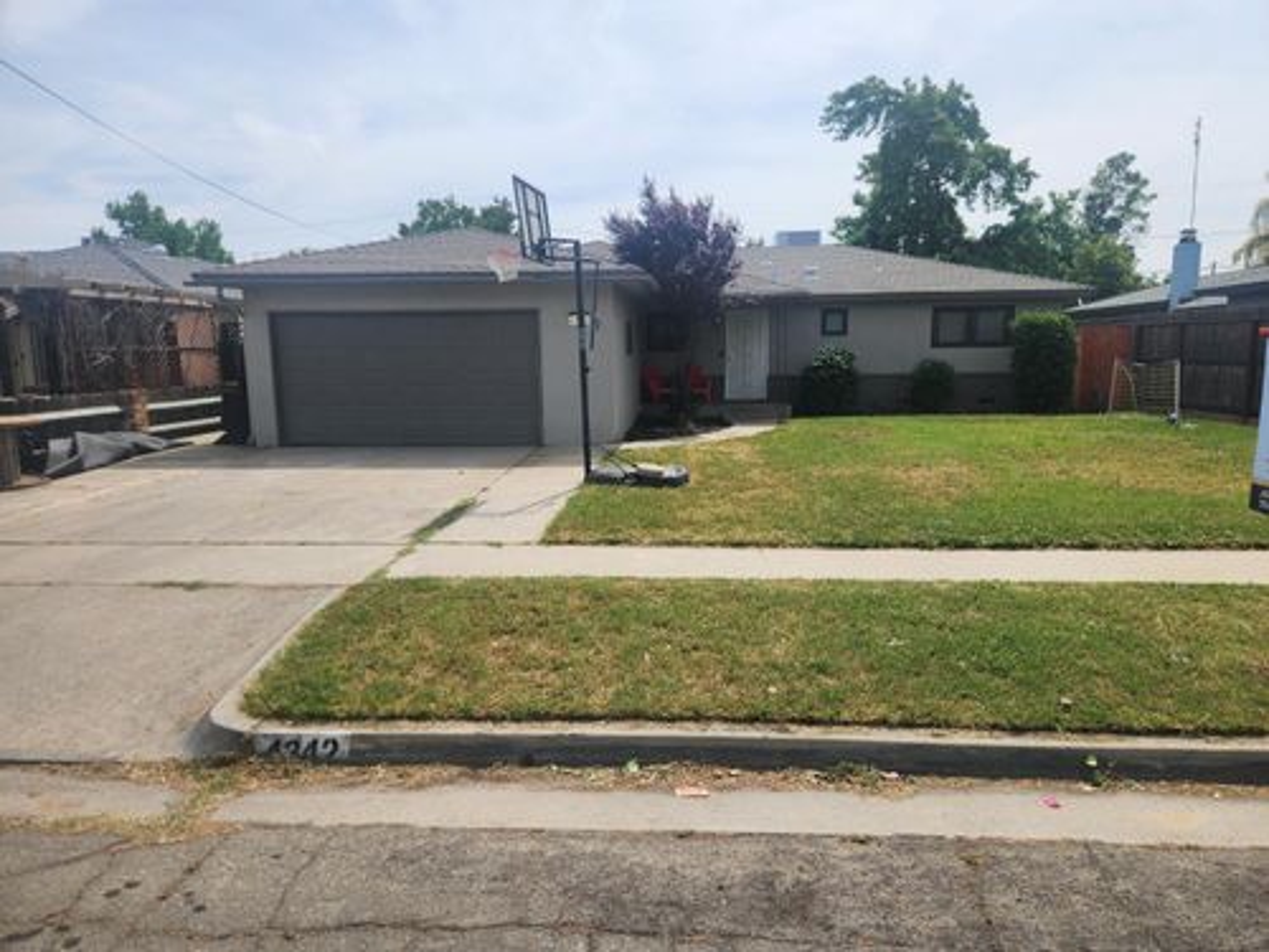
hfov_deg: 73.9
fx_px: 843
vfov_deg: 58.9
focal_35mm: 23
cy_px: 476
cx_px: 634
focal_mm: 5.4
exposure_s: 1/2404
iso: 20
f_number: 1.8
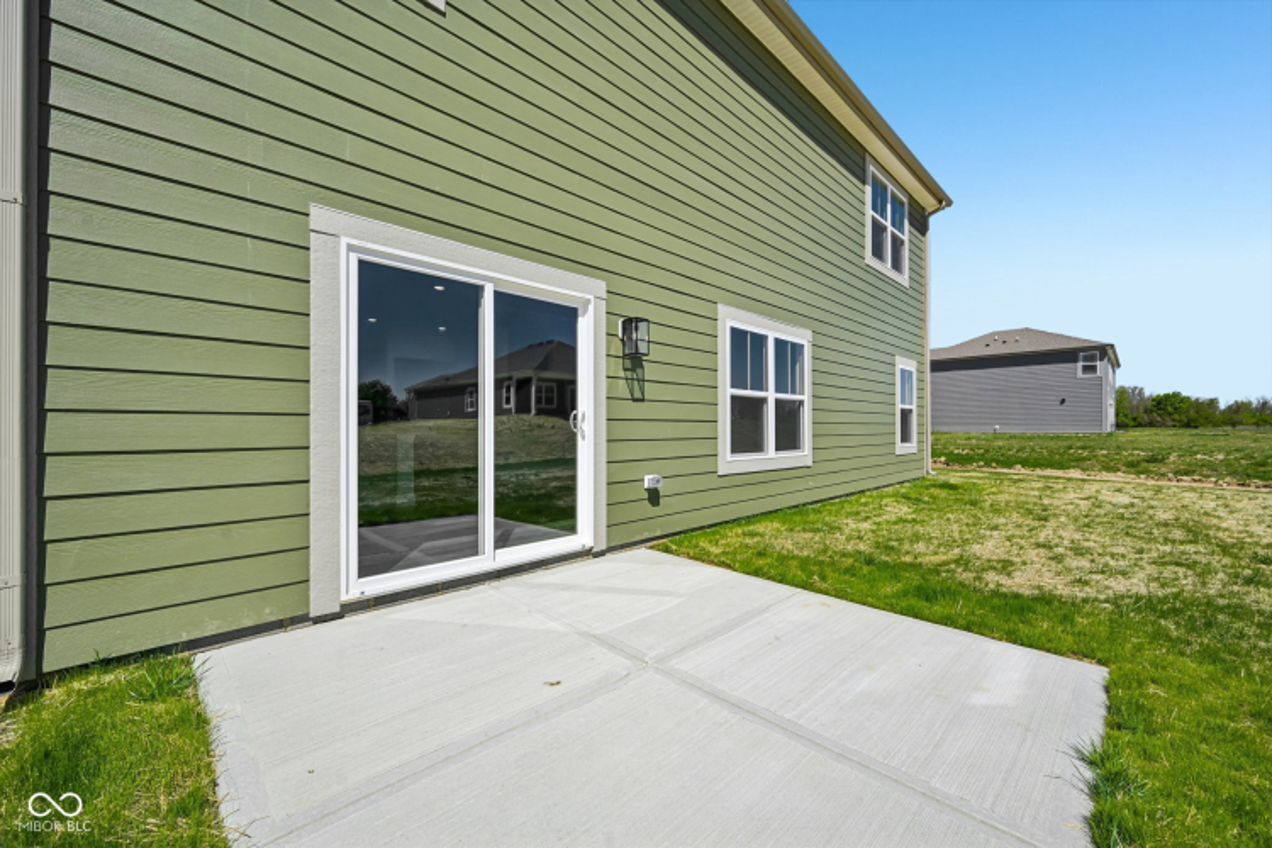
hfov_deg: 104.3
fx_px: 495
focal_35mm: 14
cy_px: 424
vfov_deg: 81.2
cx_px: 636
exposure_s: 1/500
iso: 100
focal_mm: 14
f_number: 8
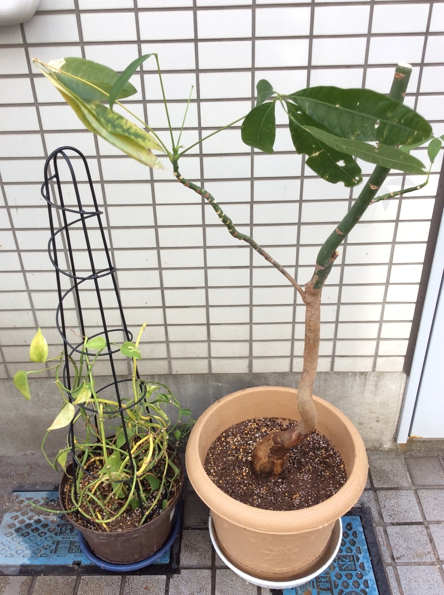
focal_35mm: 32
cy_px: 298
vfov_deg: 56.9
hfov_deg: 44.0
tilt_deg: -32.8
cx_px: 222
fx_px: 549
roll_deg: +1.6
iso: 32
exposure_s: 1/123
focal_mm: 3.3
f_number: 2.4
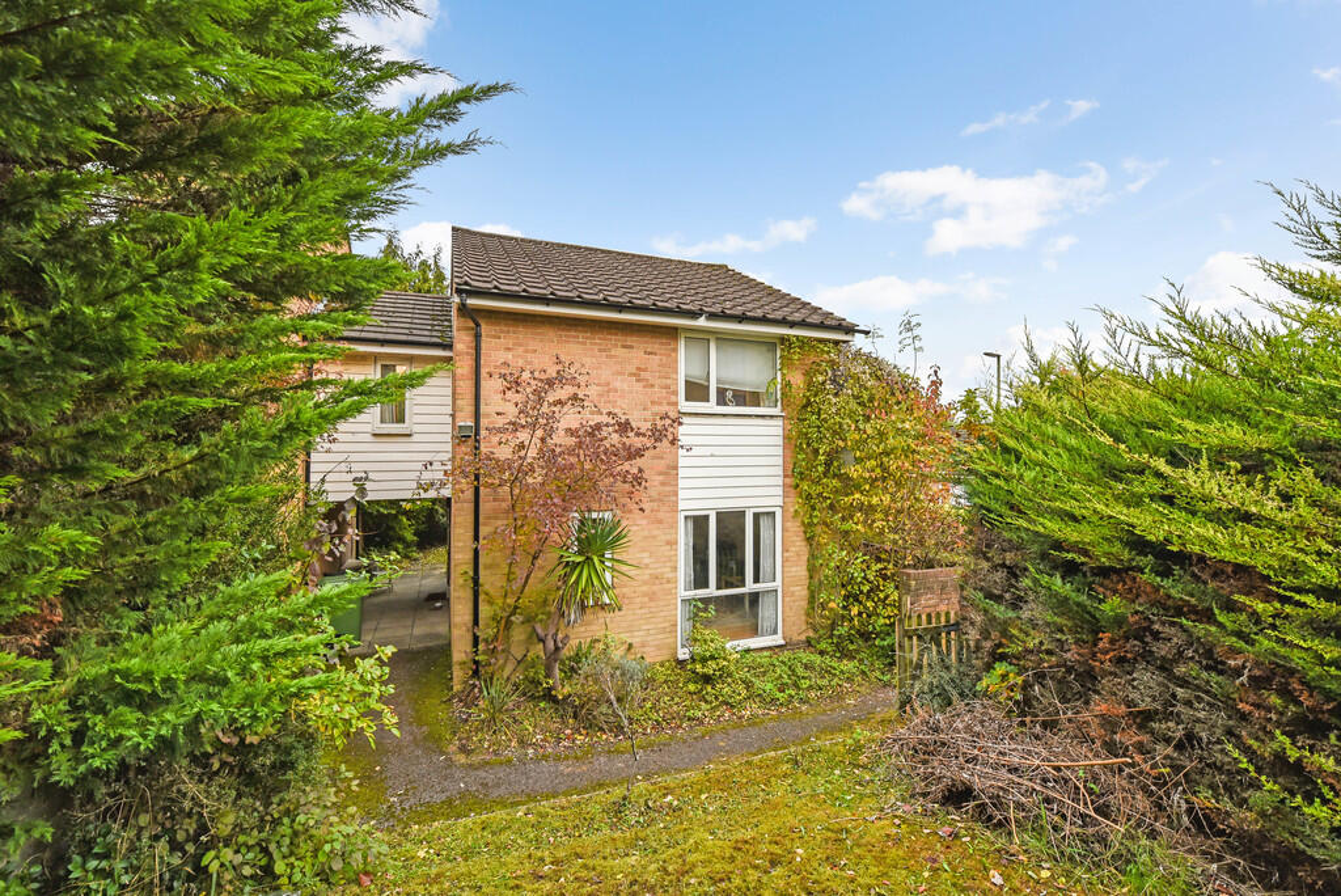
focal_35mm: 14
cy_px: 448
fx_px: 522
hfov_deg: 104.2
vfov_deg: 81.3
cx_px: 670
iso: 400
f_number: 8
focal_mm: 14
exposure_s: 1/50
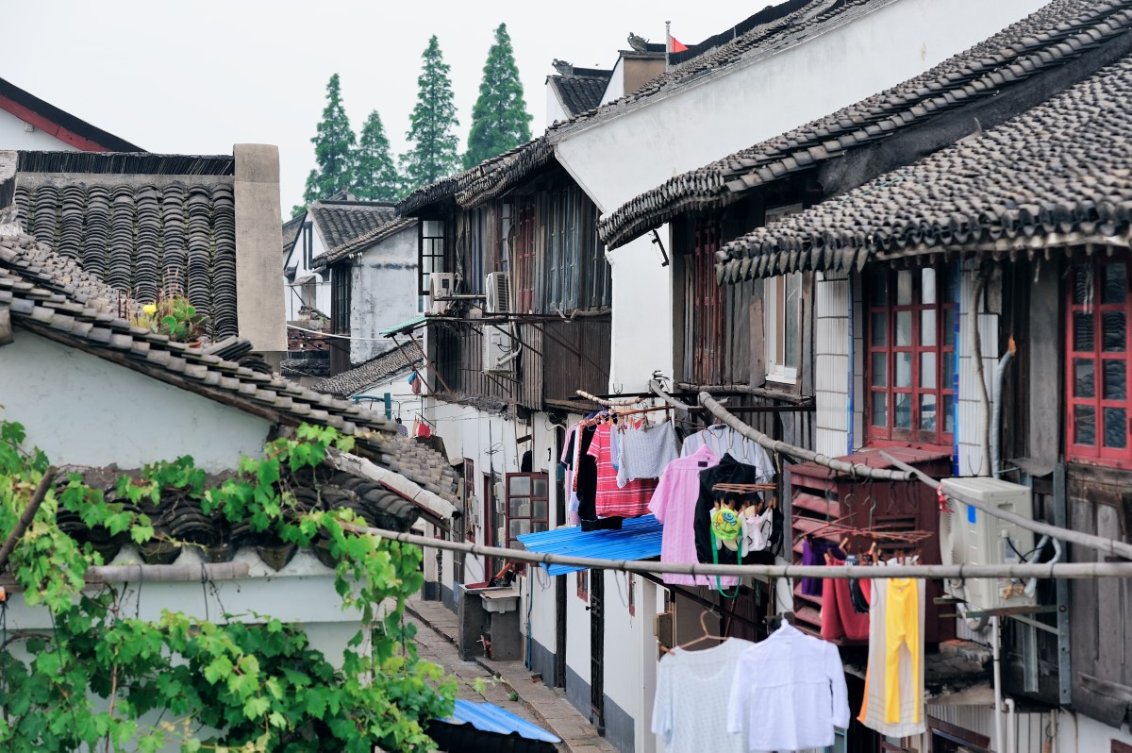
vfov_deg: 13.7
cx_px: 566
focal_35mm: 100
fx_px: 3142
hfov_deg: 20.4
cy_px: 376
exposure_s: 1/500
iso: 200
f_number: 5.6
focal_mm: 100
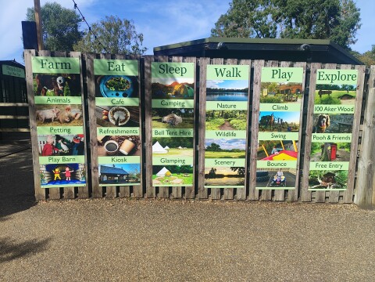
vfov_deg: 56.8
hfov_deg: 71.6
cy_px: 141
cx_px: 188
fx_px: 260
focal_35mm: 24
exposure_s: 1/689
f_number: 1.89
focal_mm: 5.89
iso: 50
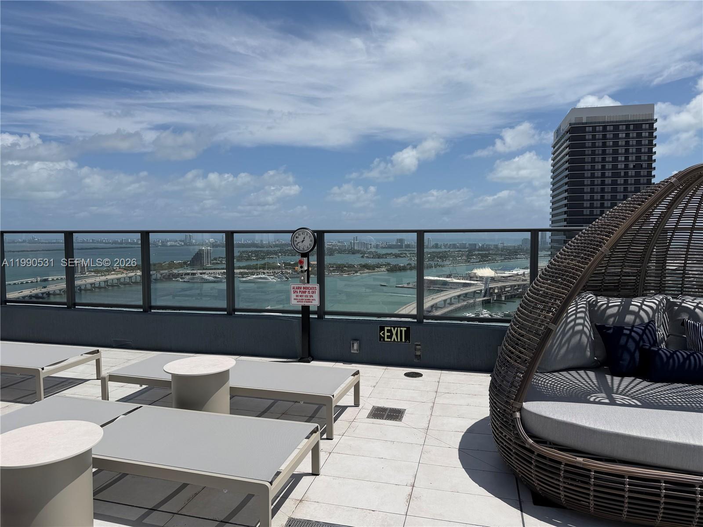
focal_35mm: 24
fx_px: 487
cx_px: 352
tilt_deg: -2.5
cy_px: 264
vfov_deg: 56.8
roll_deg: +1.0
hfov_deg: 71.6
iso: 80
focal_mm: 6.76
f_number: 1.78
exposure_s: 1/11905
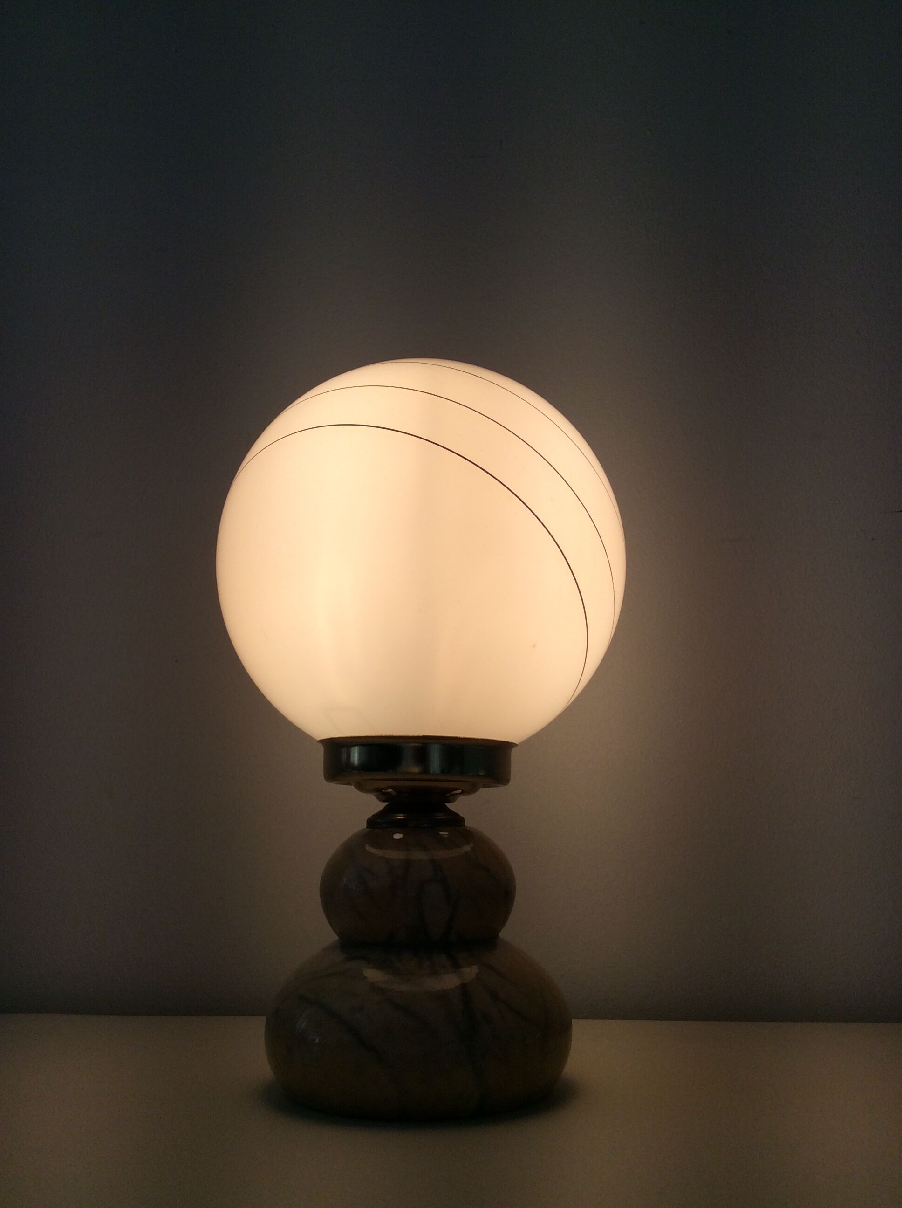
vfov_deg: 56.9
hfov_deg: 44.1
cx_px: 451
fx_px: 1115
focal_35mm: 32
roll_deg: +0.5
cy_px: 604
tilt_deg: +10.8
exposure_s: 1/295
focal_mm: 3.3
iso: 32
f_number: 2.4
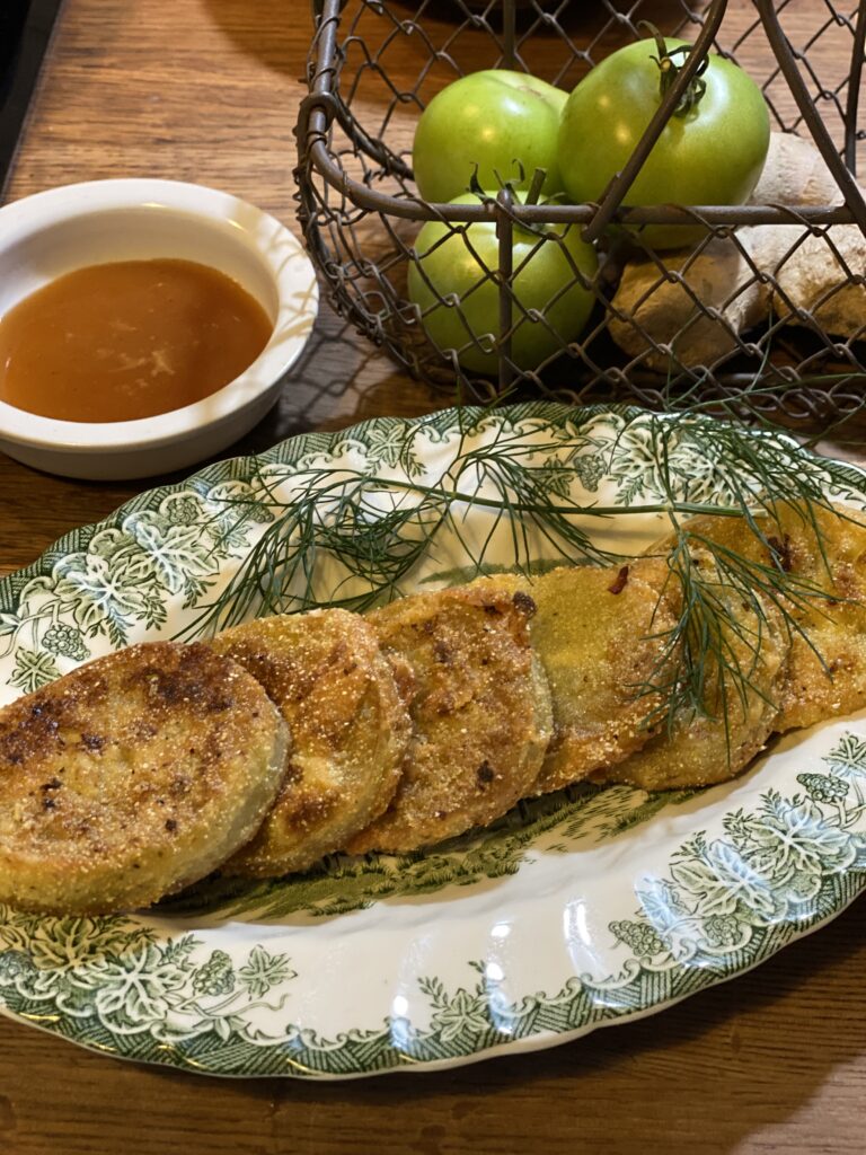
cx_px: 433
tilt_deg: -48.3
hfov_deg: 28.0
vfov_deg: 36.8
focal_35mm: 52
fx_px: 1735
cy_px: 578
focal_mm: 6
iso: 250
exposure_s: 1/33
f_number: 2
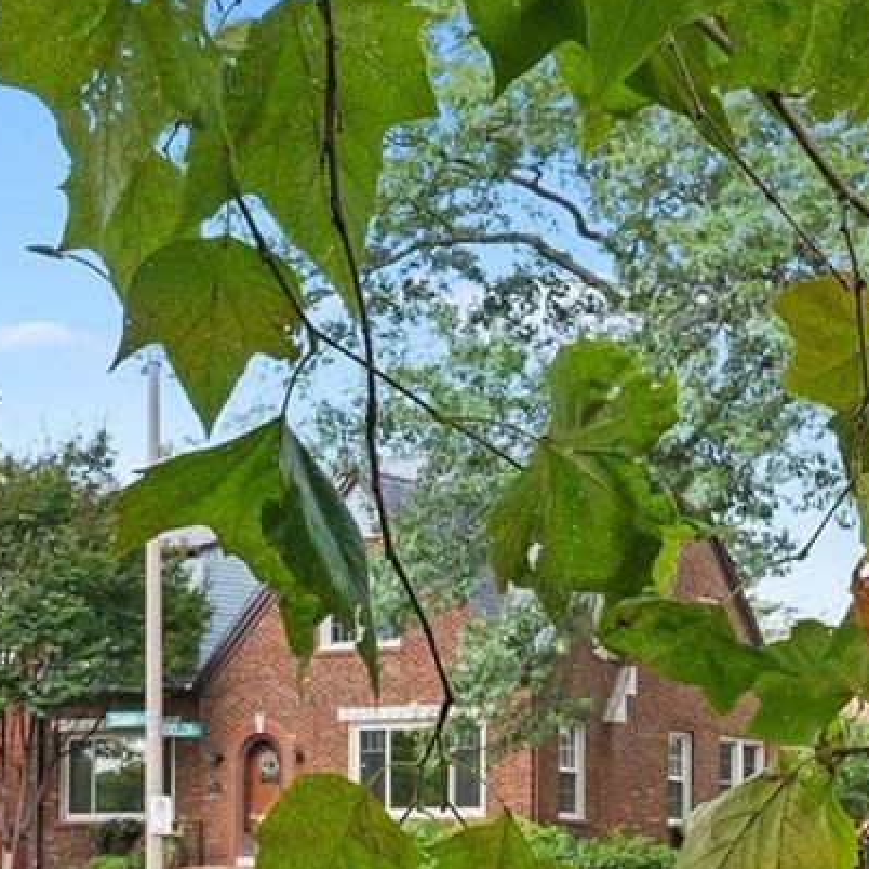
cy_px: 744
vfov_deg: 19.4
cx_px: 348
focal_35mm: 88
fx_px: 2499
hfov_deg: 19.7
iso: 400
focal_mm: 17.4
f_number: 7.1
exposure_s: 1/60
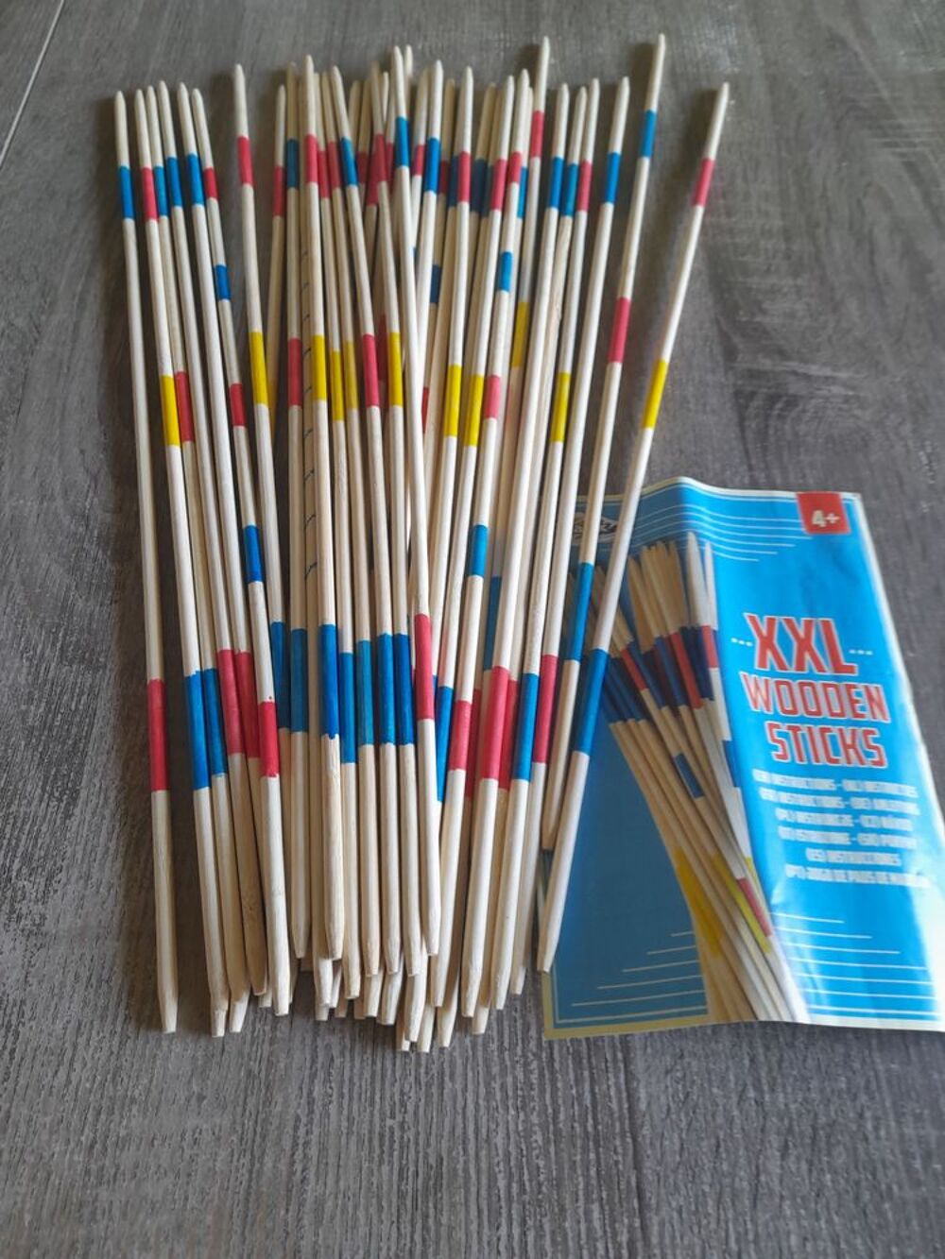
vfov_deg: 69.4
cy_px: 630
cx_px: 472
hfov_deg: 54.9
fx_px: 910
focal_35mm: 25
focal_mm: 4.6
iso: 200
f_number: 2
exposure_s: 1/50
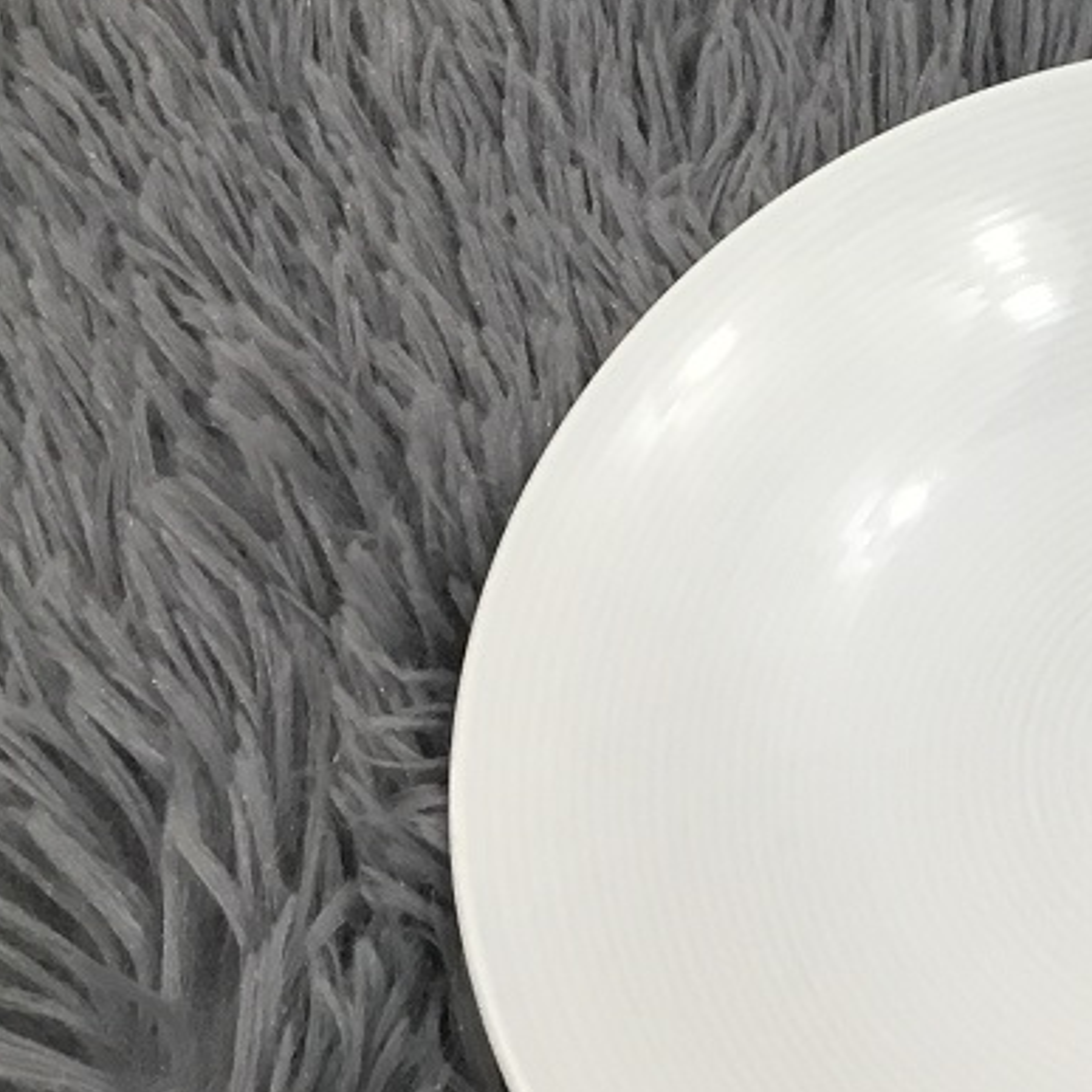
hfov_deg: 19.4
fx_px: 3034
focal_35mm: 85
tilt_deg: -55.6
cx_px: 1261
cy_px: 229
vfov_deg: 20.2
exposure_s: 1/33
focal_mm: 3.3
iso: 80
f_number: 2.4
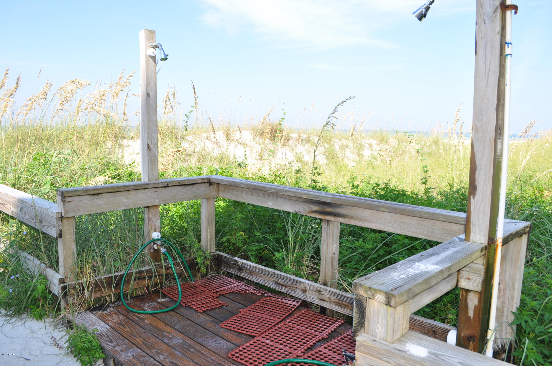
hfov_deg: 67.4
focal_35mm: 27
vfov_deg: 47.8
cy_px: 183
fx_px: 413
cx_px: 276
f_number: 8
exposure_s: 1/200
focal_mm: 18
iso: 200
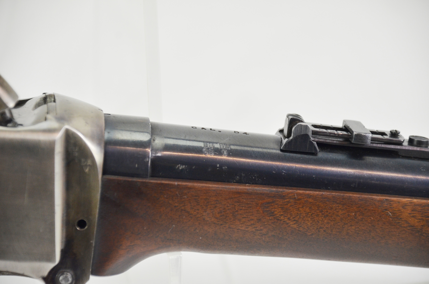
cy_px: 142
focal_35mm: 202
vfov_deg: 6.8
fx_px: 2408
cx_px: 214
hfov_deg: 10.2
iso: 800
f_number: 5.6
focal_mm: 135
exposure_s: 1/250
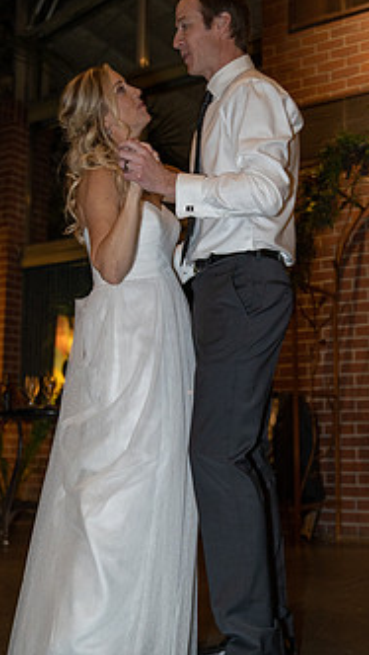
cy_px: 310
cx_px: 231
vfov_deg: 46.4
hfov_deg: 27.0
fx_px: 765
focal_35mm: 44
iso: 2000
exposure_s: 1/125
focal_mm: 31
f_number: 2.8
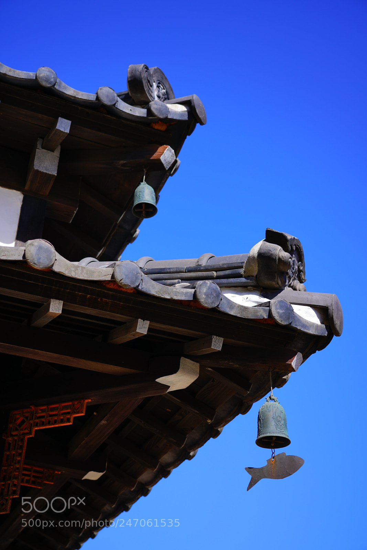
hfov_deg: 29.2
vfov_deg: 42.7
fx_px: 703
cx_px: 184
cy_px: 275
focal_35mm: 46
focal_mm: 46
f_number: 4
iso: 50
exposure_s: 1/400
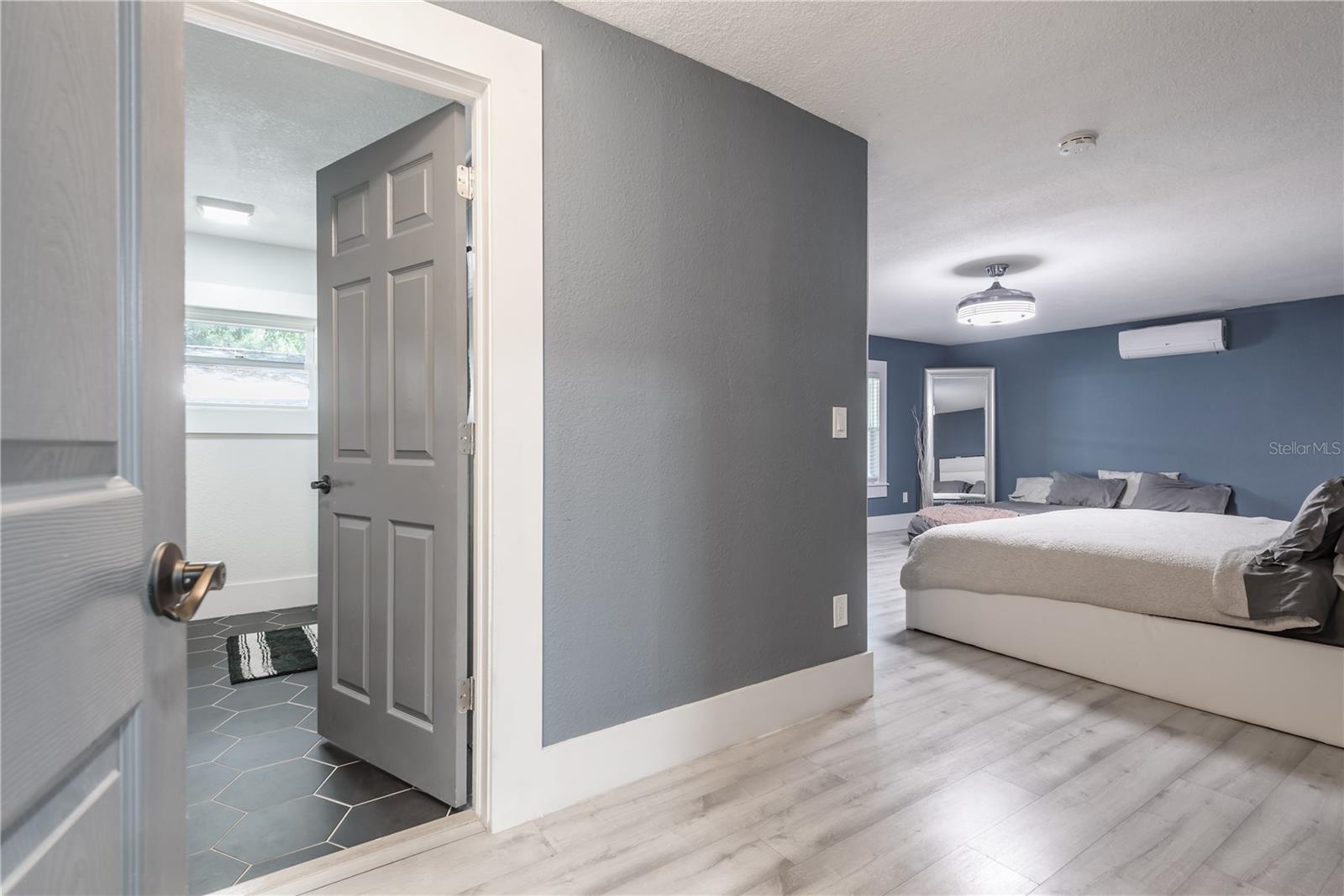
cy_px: 448
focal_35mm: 17
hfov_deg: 93.3
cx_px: 672
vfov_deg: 70.5
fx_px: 635
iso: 320
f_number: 10
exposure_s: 1/1.67
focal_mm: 17
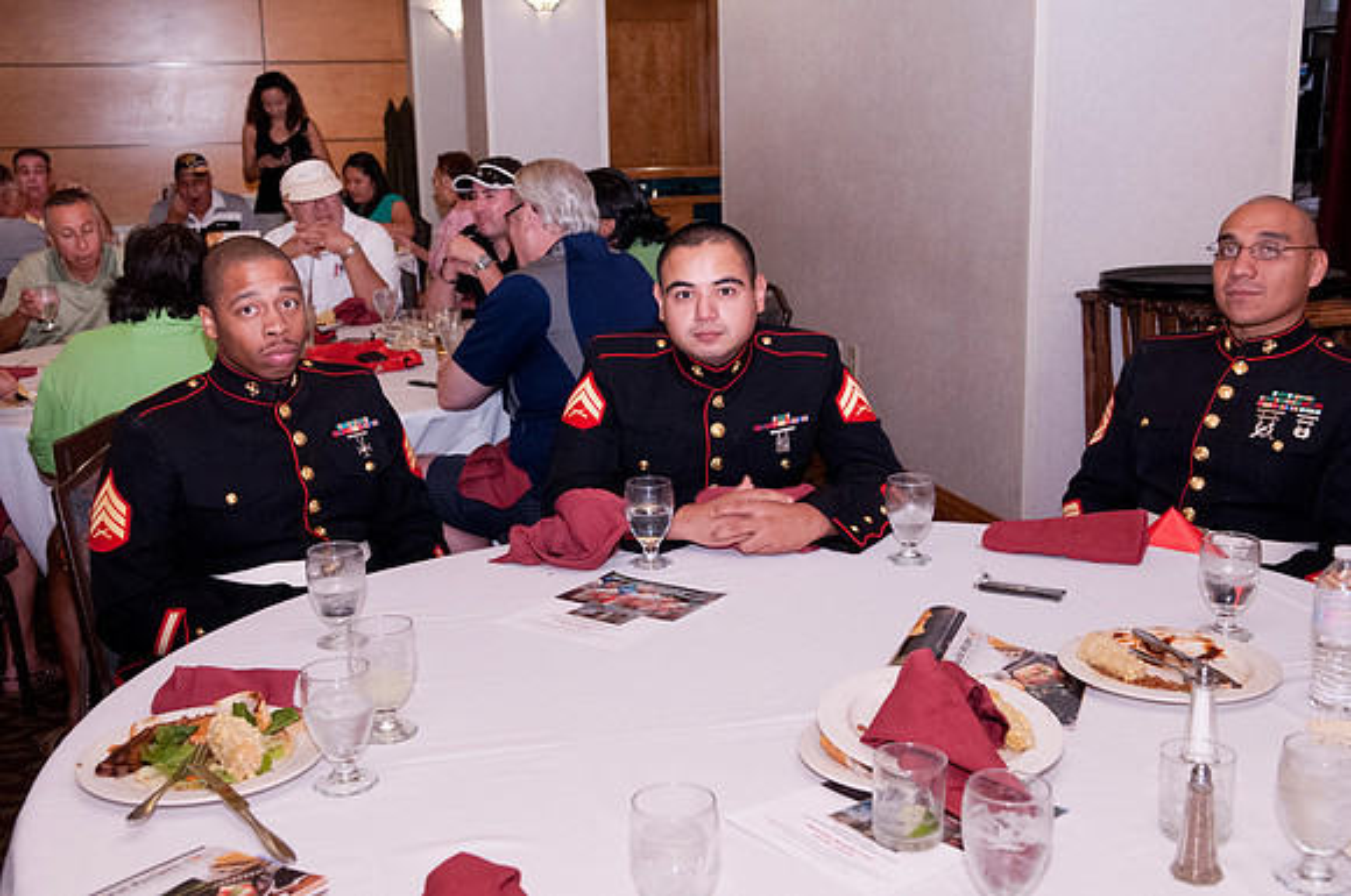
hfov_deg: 46.5
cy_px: 448
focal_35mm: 42
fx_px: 1574
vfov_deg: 31.8
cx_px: 676
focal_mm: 28
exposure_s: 1/100
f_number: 4.5
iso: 1250
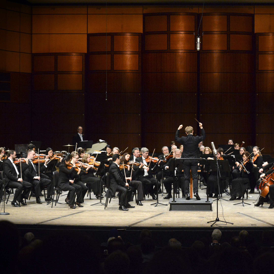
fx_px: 860
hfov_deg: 18.1
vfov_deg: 18.1
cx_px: 186
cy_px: 141
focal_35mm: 96
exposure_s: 1/320
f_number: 4.5
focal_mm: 70
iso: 5000
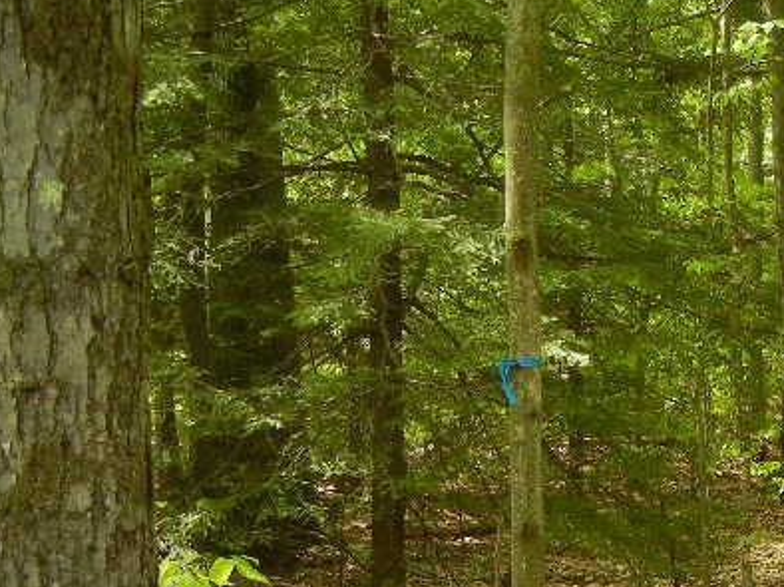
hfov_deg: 23.4
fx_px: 1766
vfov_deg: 18.7
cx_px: 883
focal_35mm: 78
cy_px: 478
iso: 160
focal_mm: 5.4
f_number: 3.5
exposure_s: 1/165
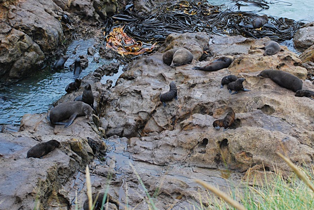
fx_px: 680
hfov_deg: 26.0
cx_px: 169
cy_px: 102
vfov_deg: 17.5
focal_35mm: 78
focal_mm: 40
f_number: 6.3
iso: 400
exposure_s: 1/200
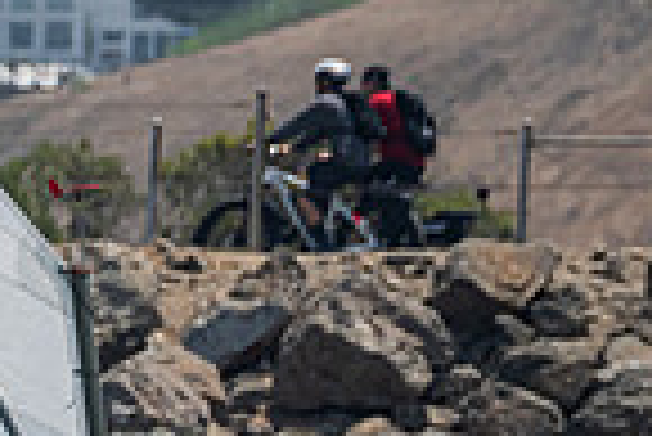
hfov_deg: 1.5
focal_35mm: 1420
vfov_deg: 1.0
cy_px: 840
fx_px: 25743
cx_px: -204
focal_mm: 260
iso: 320
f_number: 8
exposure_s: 1/1600
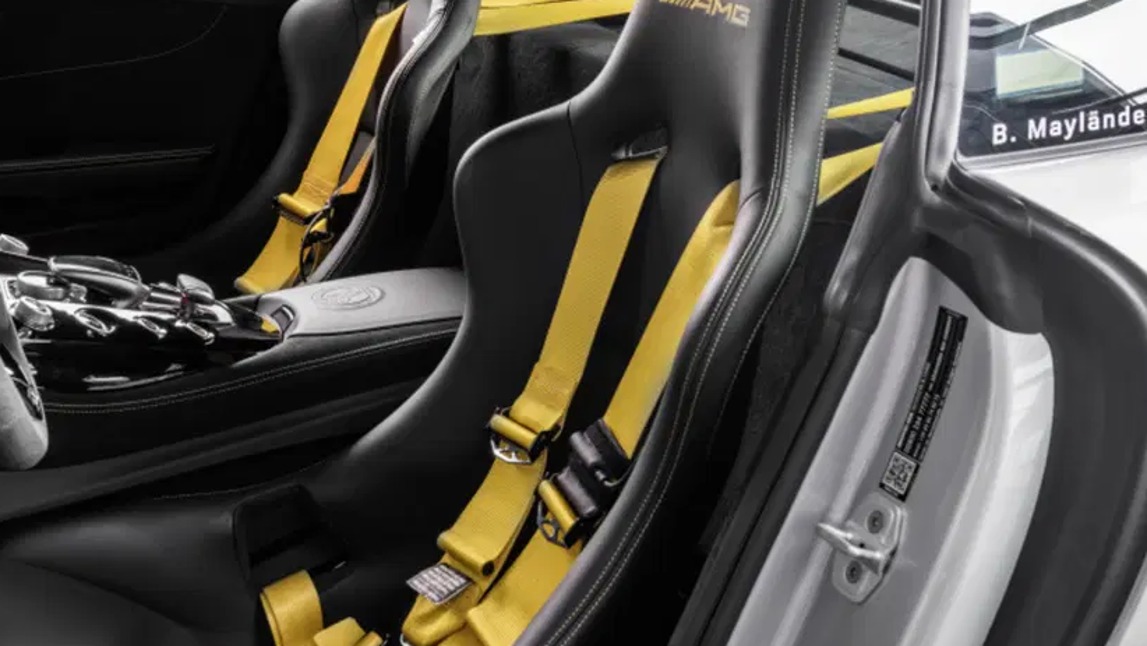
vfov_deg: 21.8
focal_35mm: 55
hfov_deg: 37.5
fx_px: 1673
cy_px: 371
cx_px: 393
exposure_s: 2
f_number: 11
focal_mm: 36
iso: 100
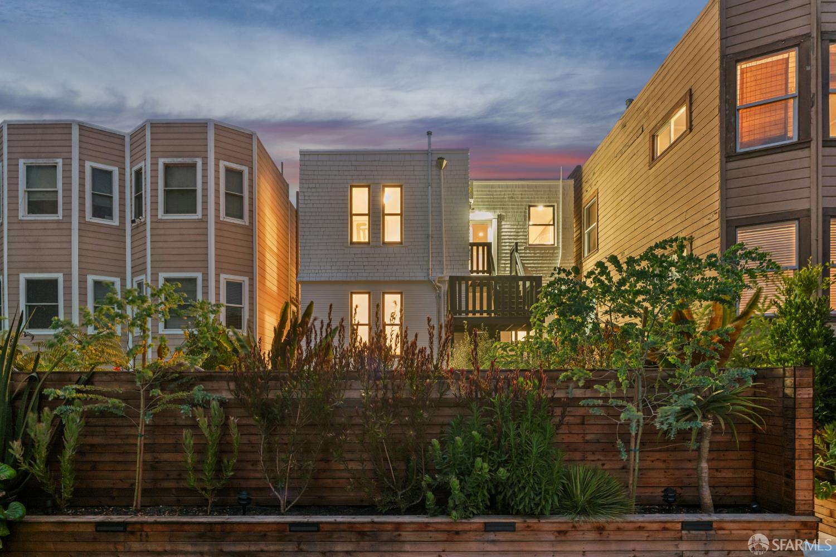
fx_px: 441
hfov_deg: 86.9
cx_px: 418
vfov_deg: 64.6
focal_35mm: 19
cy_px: 278
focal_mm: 19
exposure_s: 2.5
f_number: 8
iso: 800
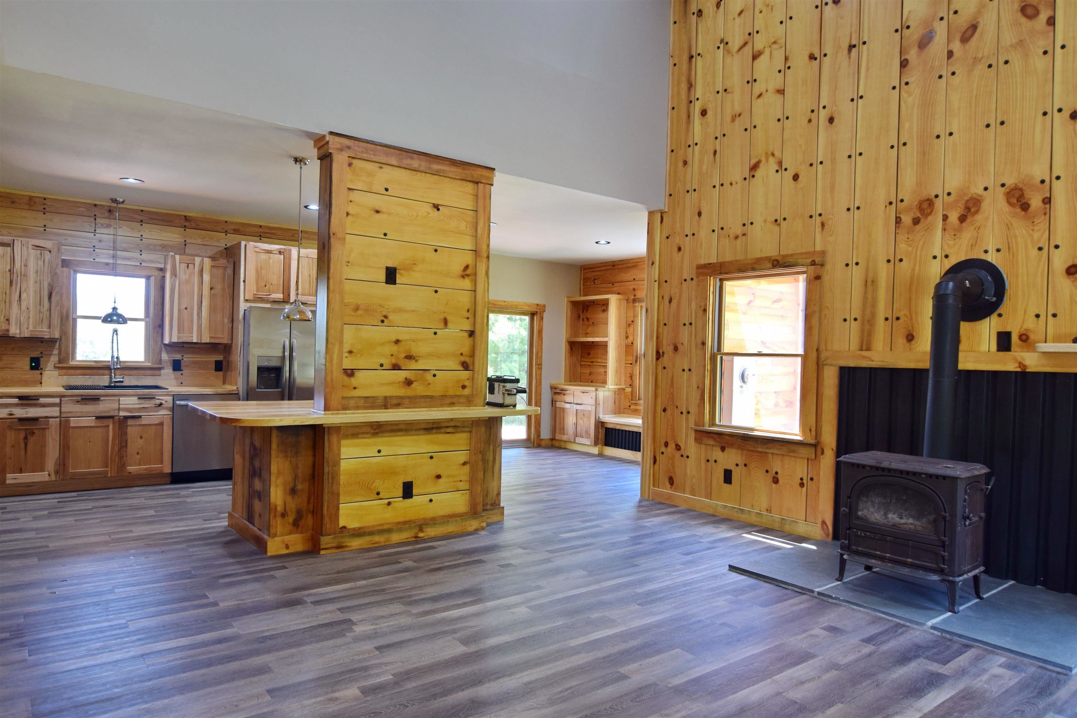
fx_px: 673
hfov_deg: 77.3
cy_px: 359
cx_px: 538
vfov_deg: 56.1
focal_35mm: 22
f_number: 4.5
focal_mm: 15
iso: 400
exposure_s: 1/80
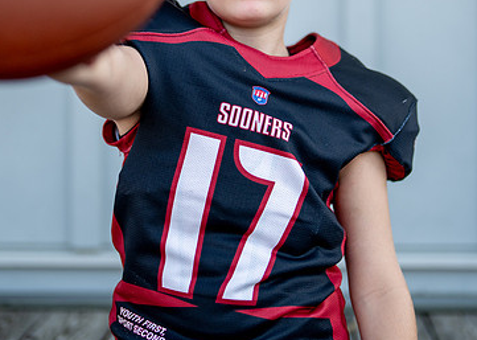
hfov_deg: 20.6
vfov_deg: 14.6
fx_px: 1313
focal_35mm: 97
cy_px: 50
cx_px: 261
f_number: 1.2
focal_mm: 50
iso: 125
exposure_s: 1/2500
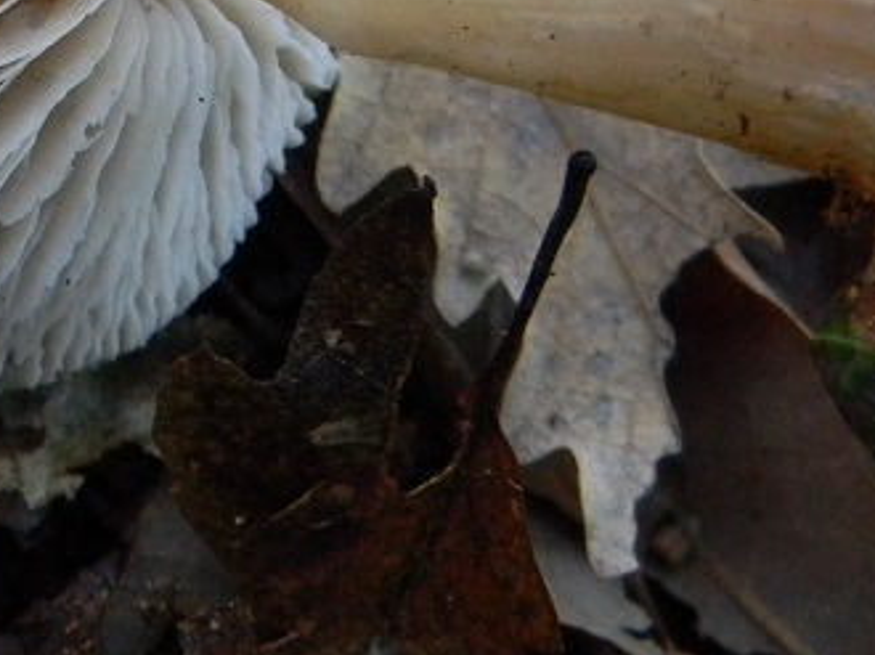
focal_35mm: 114
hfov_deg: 17.1
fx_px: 2880
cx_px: 172
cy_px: 32
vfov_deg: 12.8
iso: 400
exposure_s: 1/113
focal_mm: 8.6
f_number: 3.9
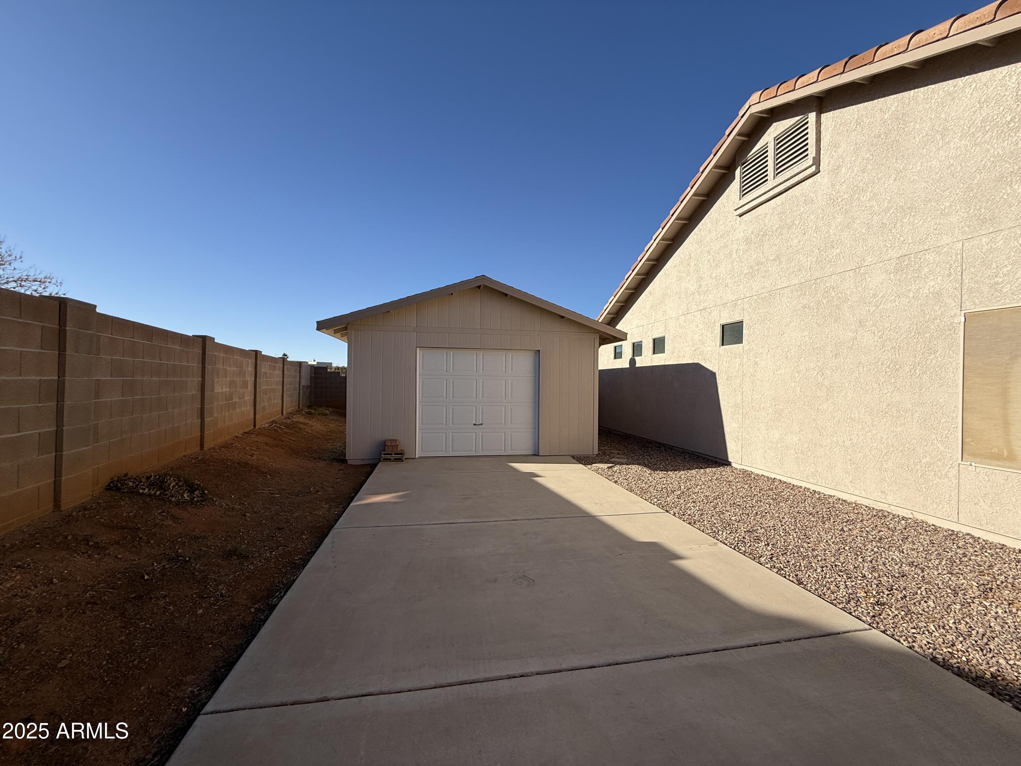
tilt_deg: -0.5
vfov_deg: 85.7
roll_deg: -1.7
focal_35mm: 14
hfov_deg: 102.1
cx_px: 510
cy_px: 383
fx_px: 413
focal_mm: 2.22
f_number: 2.2
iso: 50
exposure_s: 1/1848
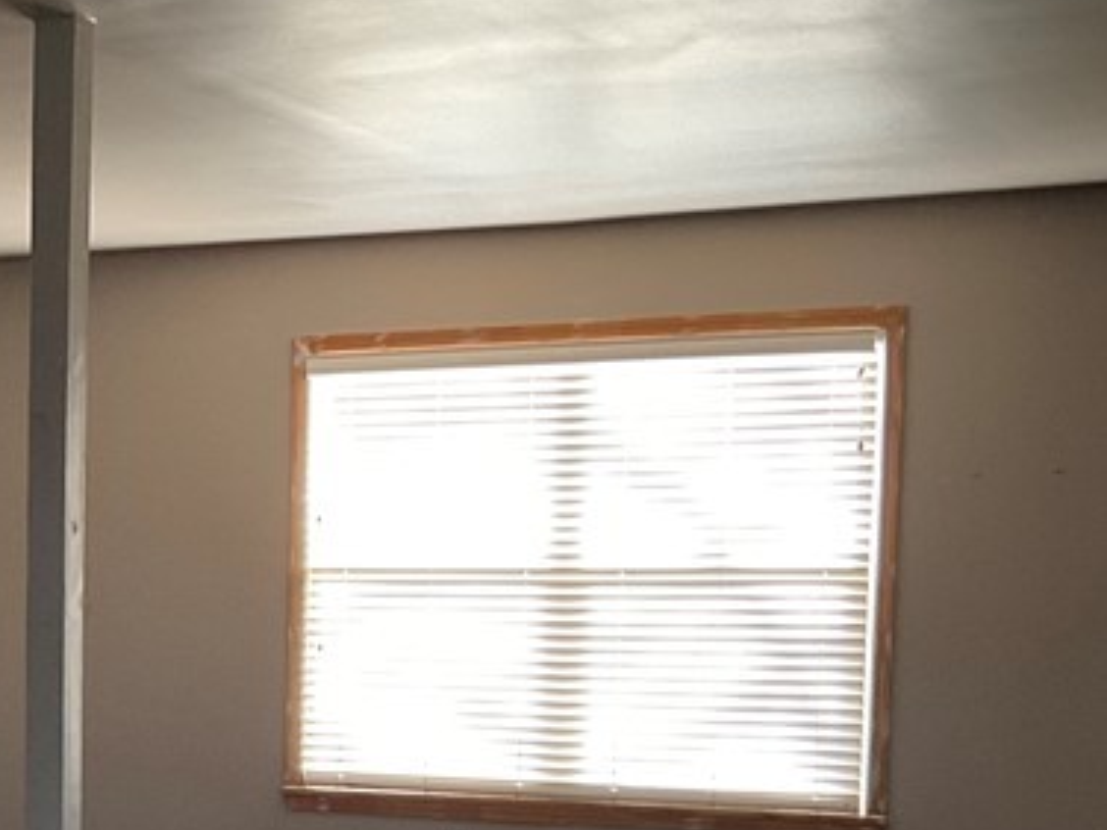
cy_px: 804
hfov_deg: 22.9
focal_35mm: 79
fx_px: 2526
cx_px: -180
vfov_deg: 18.2
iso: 100
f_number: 1.8
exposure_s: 1/60
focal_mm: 3
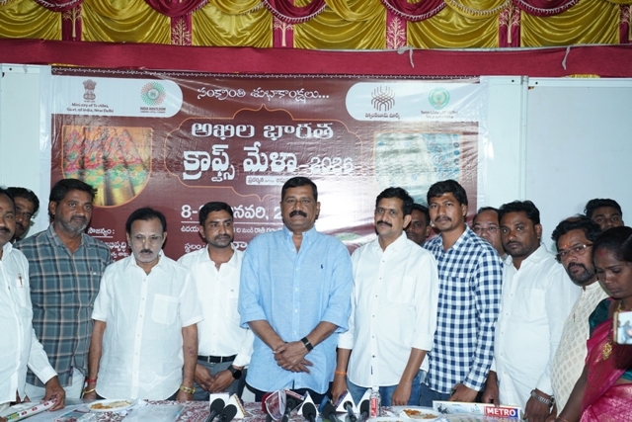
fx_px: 755
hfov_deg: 45.4
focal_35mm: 43
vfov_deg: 31.2
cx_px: 316
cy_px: 211
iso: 1250
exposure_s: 1/100
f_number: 5
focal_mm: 43
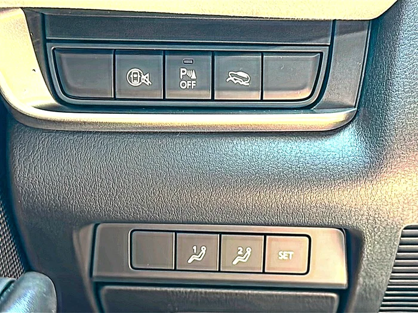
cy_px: 156
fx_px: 580
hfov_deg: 39.7
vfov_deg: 30.3
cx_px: 209
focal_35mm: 48
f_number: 1.78
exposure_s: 1/77
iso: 250
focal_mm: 6.86
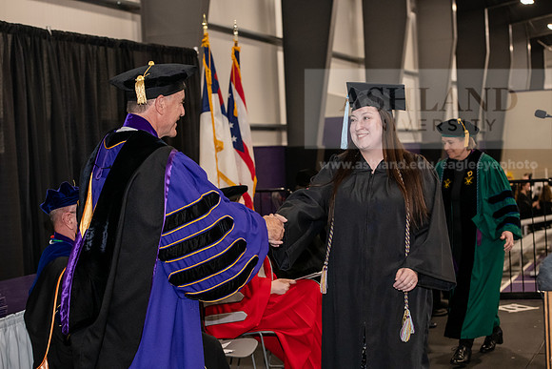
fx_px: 1074
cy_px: 184
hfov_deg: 28.8
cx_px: 276
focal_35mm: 70
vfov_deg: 19.5
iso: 2500
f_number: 5
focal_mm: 70
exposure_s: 1/200
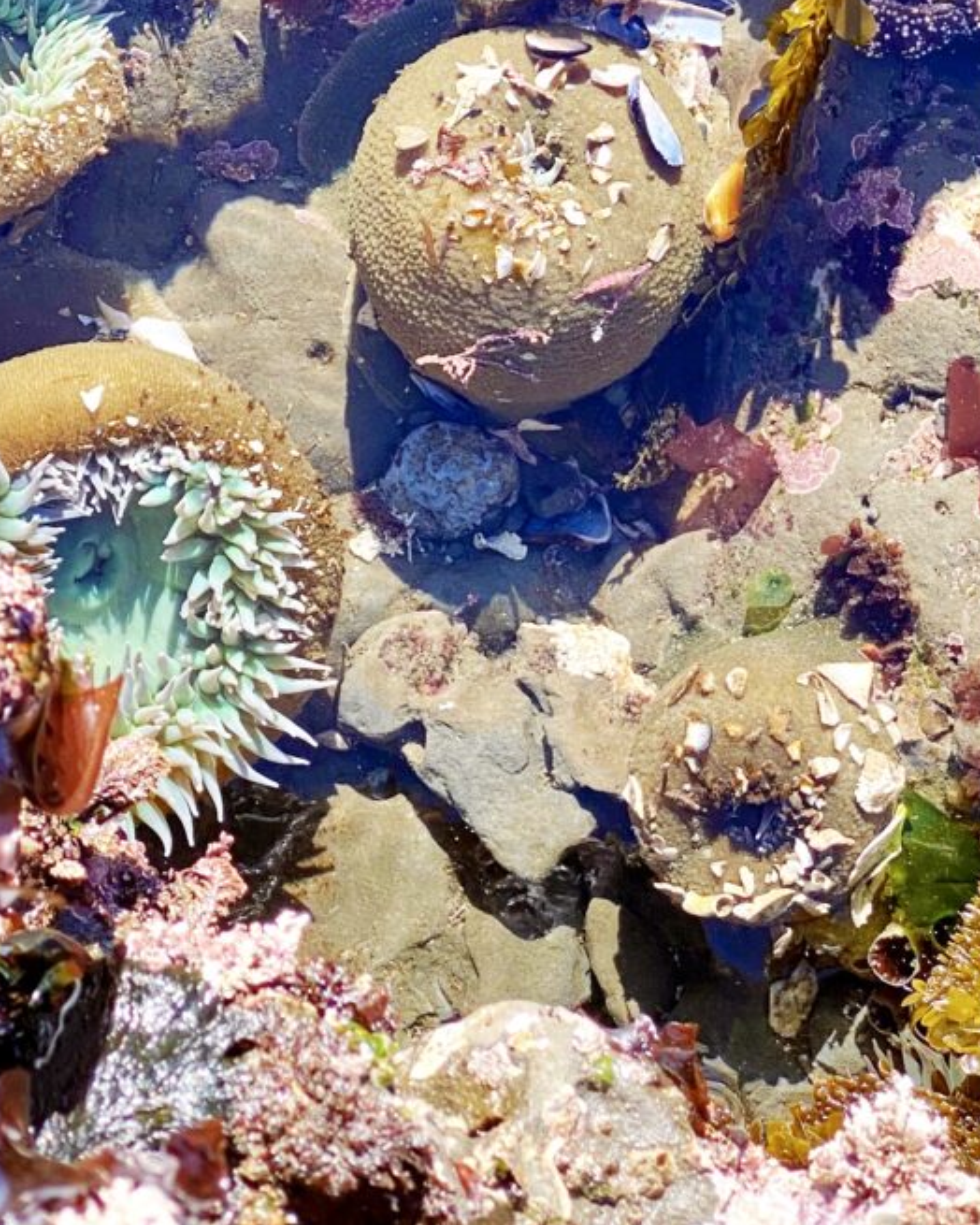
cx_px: 492
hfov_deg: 13.0
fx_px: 4314
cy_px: 75
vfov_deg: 15.9
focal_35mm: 119
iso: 20
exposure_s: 1/221
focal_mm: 6
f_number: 2
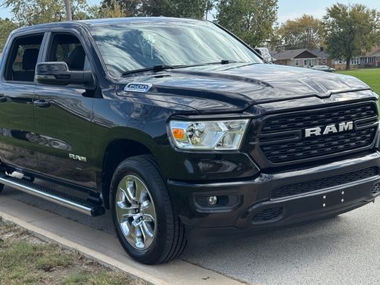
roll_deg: +2.2
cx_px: 161
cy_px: 133
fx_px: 659
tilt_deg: -5.1
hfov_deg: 32.1
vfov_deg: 24.4
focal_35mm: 60
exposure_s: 1/1560
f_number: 1.78
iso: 64
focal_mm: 6.76
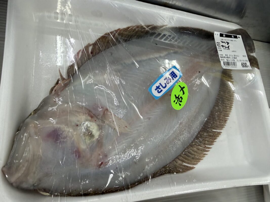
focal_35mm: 24
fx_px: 187
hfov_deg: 71.6
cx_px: 135
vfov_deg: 56.8
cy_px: 101
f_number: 2.2
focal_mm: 2.22
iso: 125
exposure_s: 1/120
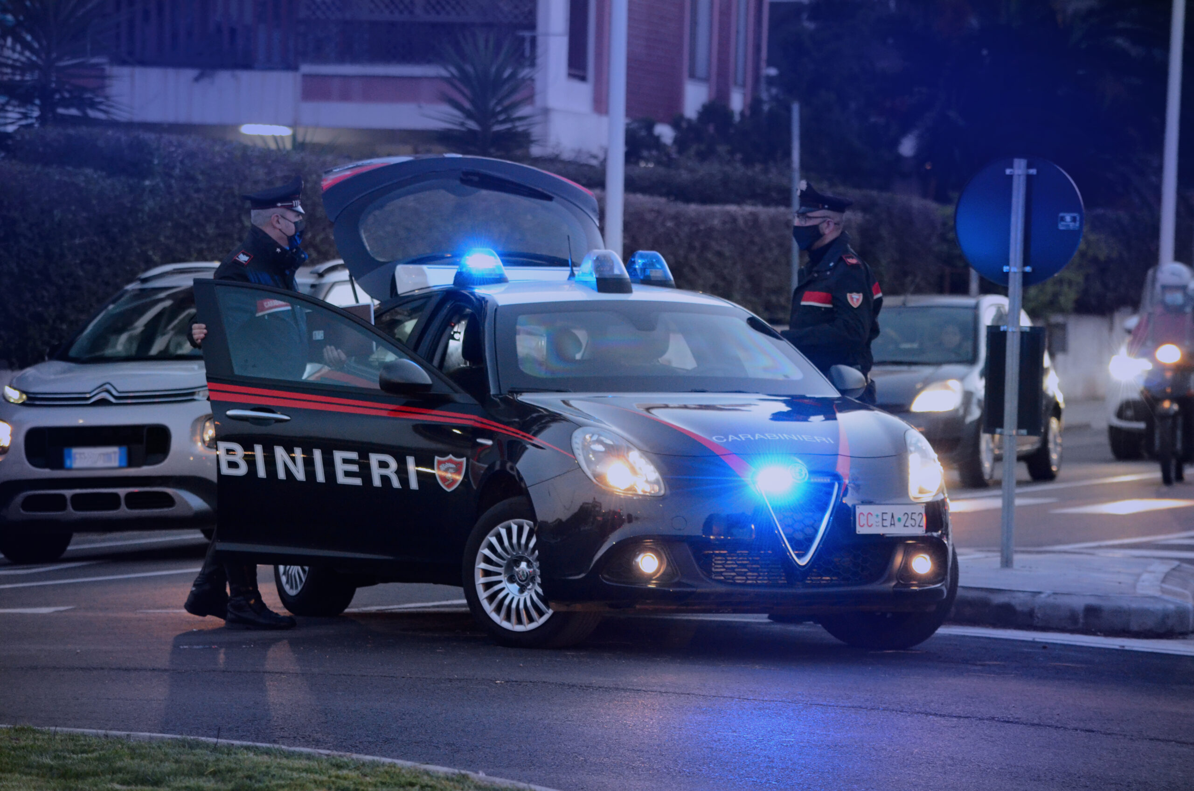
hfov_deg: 10.6
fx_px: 6455
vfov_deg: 7.0
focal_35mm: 195
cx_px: 597
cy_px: 396
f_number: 4.8
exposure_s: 1/125
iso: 4000
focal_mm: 130
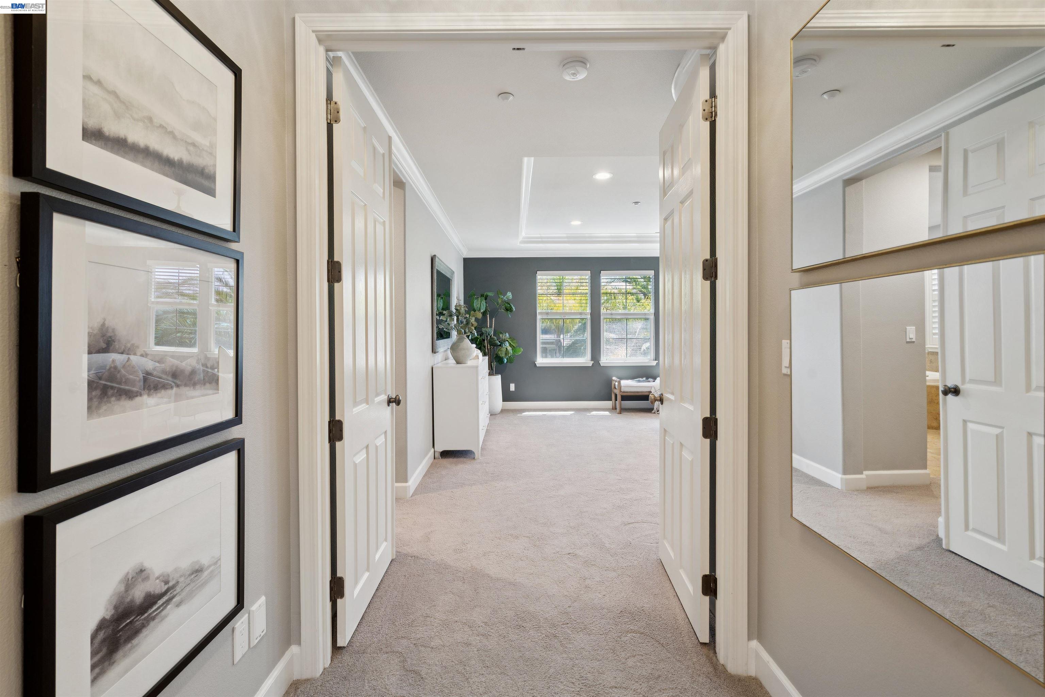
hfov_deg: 96.7
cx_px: 522
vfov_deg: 73.7
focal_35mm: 16
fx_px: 464
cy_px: 348
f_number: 8
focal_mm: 16
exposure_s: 1/4
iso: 160
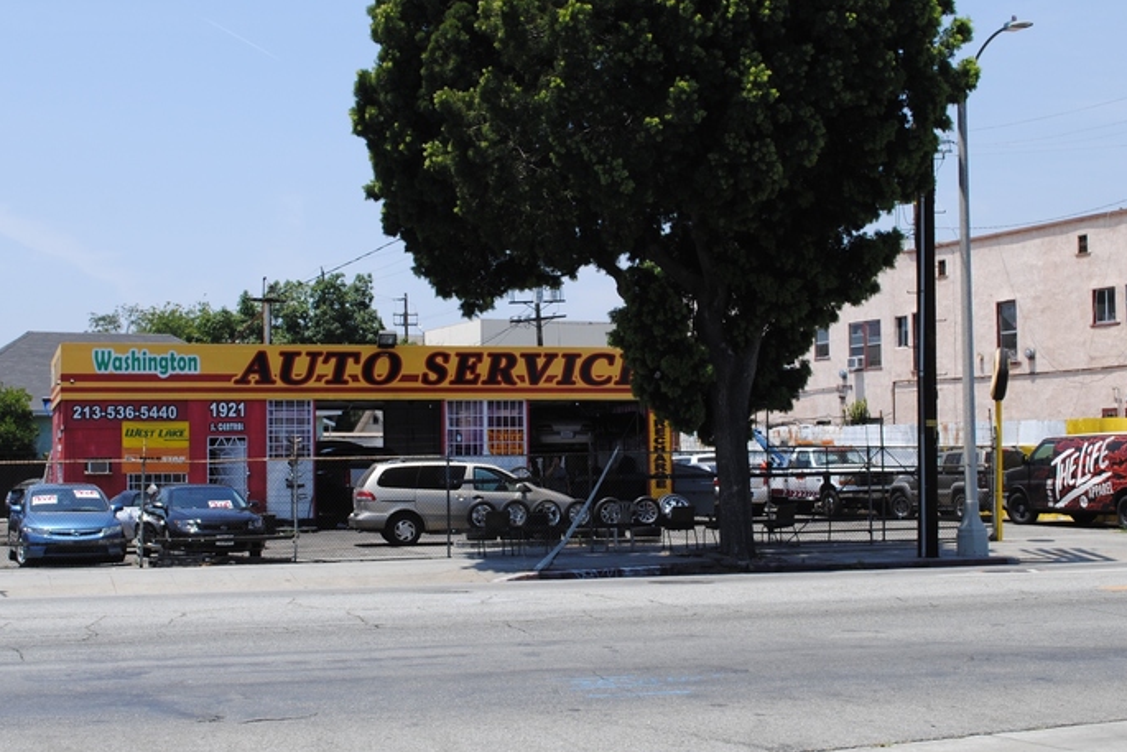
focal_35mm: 57
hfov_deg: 35.0
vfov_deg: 23.8
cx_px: 543
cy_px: 350
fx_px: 1785
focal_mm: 26
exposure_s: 1/250
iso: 100
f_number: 8
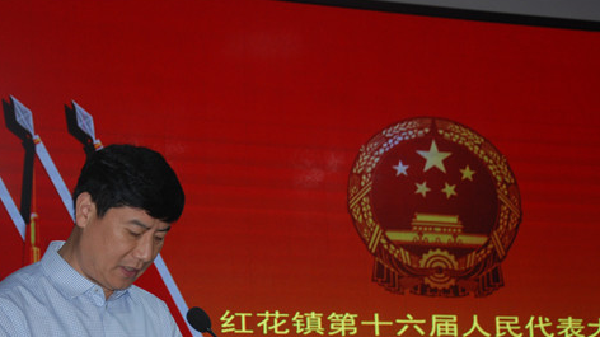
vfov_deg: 13.7
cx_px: 268
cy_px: 272
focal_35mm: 88
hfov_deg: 24.2
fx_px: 1399
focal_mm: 40
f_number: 4.8
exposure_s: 1/60
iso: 400
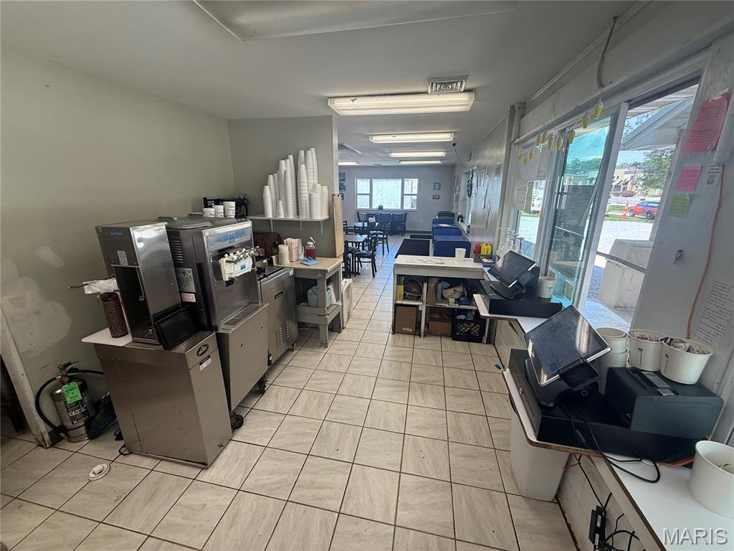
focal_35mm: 14
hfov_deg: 102.1
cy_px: 276
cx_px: 367
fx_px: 297
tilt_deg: -14.8
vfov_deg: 85.7
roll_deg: +0.3
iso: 80
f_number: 2.2
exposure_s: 1/133
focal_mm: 2.22
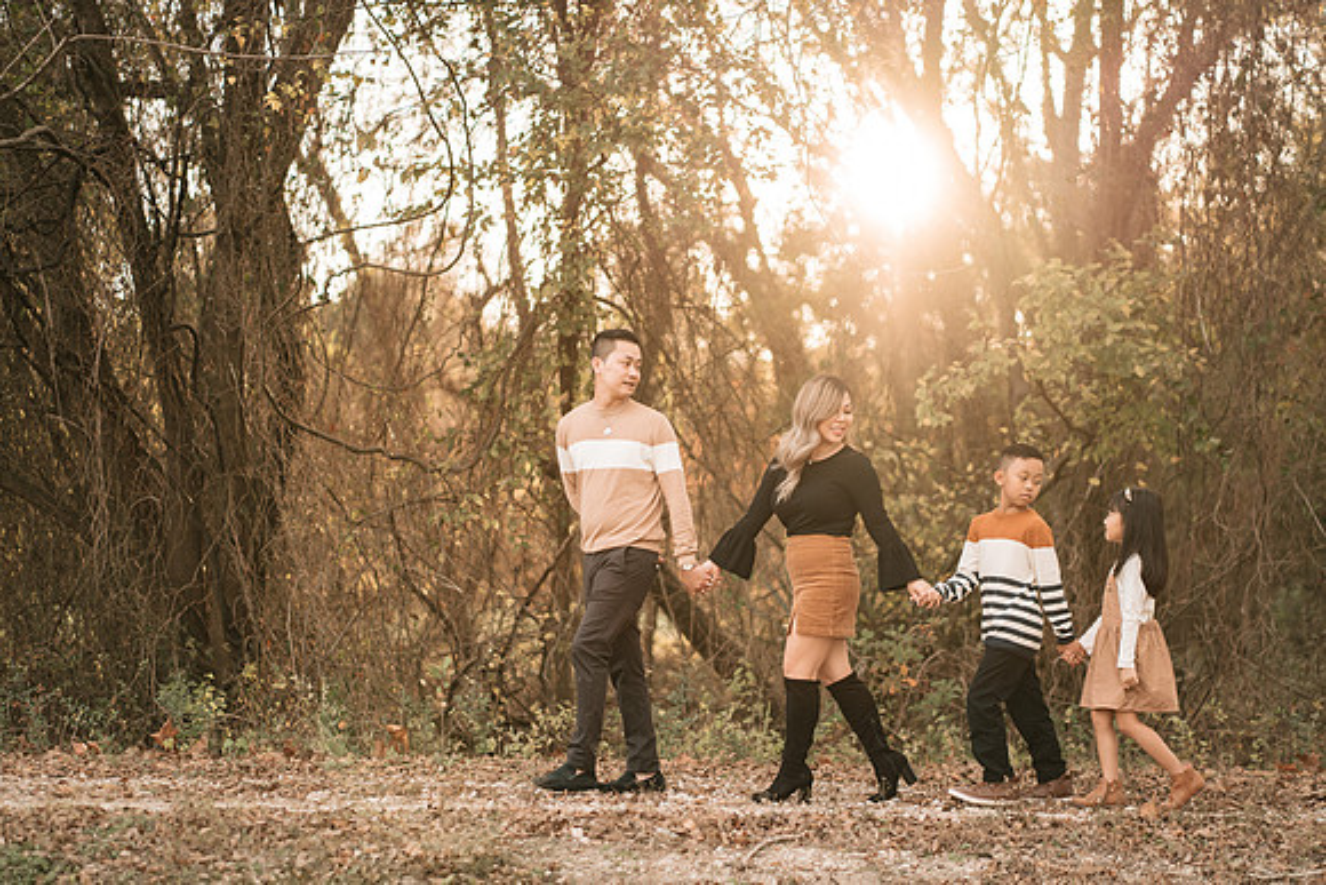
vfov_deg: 16.1
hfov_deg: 23.9
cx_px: 663
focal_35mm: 85
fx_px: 3131
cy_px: 442
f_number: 1.8
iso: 200
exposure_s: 1/800
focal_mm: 85
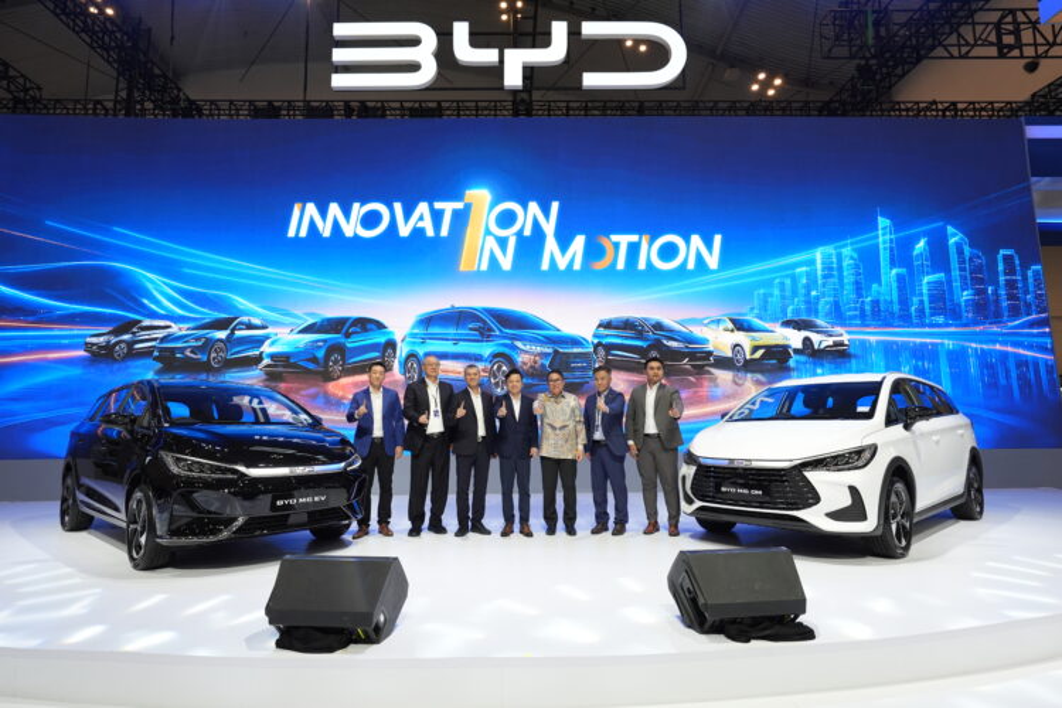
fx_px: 560
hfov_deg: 86.9
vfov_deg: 64.6
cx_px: 531
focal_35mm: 19
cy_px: 354
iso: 1250
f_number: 4
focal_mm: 19
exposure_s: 1/400
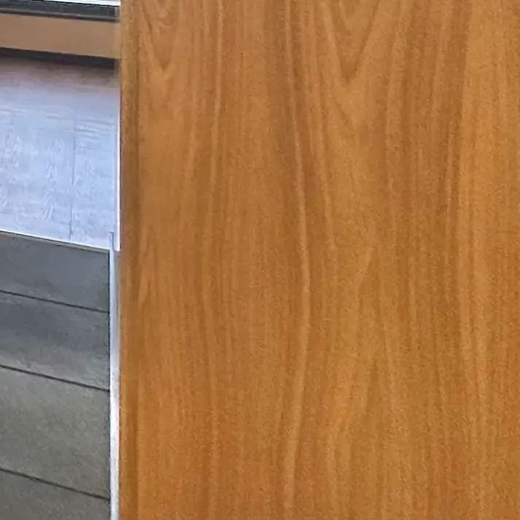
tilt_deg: -0.4
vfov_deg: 21.9
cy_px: -174
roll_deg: -0.2
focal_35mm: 70
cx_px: -782
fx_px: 1190
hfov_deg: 14.3
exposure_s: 1/120
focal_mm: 2.22
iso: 50
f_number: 2.2
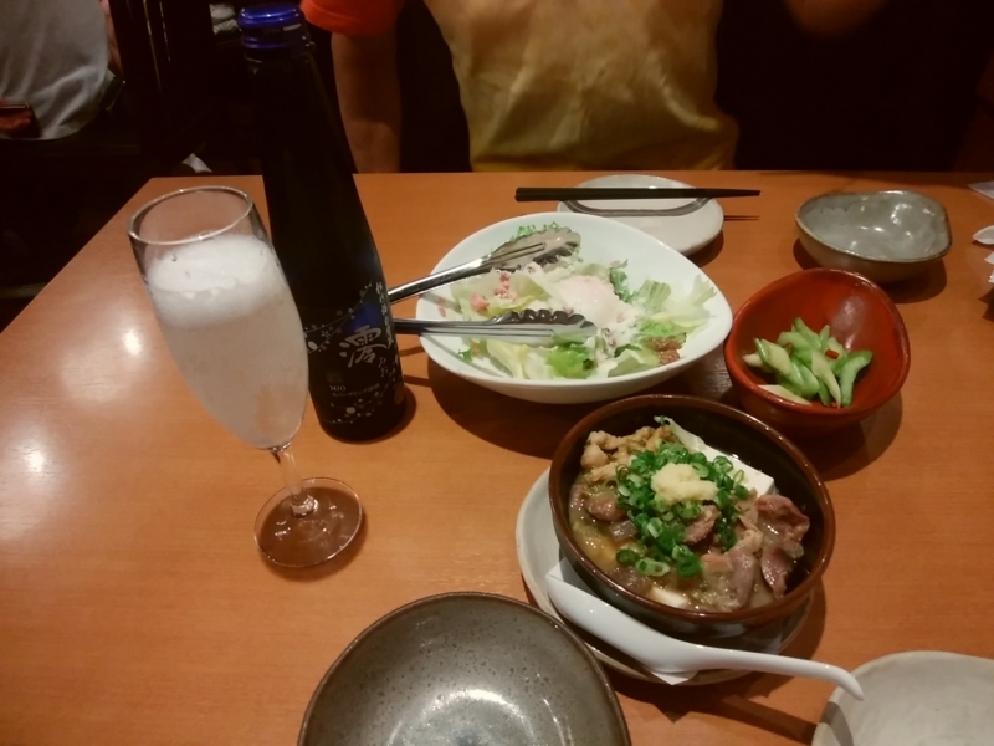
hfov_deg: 76.4
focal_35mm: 22
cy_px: 373
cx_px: 497
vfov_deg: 61.1
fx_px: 632
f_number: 2
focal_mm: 3
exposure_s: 1/24
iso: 160
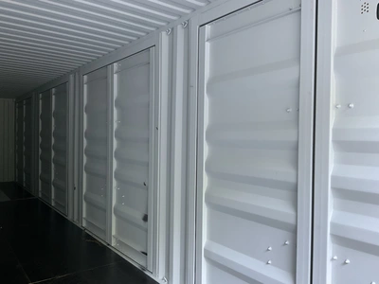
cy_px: 142
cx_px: 190
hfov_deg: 61.7
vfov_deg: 48.2
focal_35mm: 29
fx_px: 318
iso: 125
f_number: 1.8
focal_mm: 3
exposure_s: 1/60
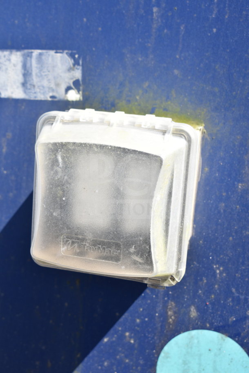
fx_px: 622
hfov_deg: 22.6
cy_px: 186
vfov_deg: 33.4
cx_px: 124
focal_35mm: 60
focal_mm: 40
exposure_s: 1/160
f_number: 7.1
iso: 200
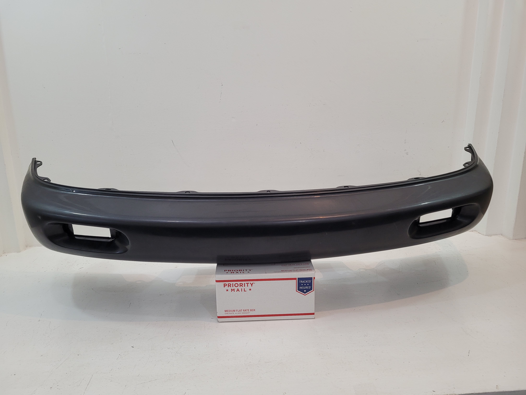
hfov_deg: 67.3
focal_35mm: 26
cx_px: 263
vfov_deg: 53.1
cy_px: 198
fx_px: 395
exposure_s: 1/120
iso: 160
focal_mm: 5.4
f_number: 1.8
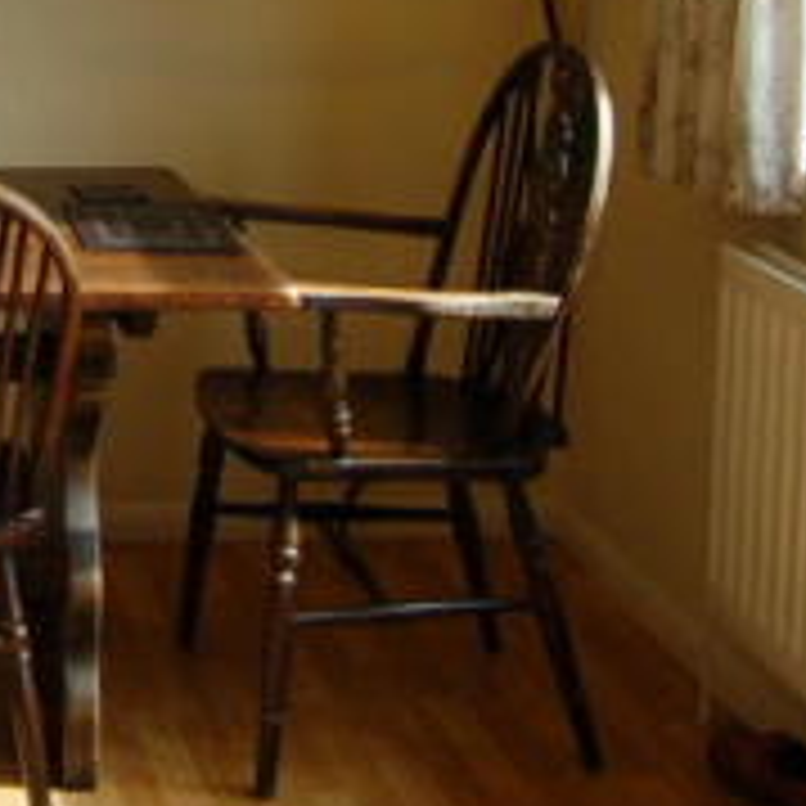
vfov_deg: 19.7
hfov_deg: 18.4
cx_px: -387
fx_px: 2213
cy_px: -97
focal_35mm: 84
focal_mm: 18
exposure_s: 1/250
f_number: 8
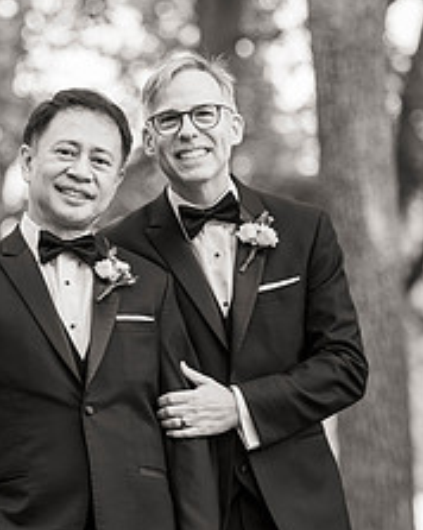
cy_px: 202
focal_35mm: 199
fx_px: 3118
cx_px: 138
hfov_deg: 7.8
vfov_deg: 9.7
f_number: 2.8
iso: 400
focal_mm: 105
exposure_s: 1/400
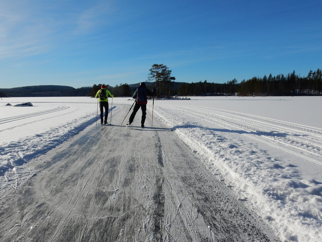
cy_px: 121
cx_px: 161
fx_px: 233
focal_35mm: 25
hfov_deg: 69.4
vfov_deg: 54.9
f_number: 4.5
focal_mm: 4.5
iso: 125
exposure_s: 1/2000
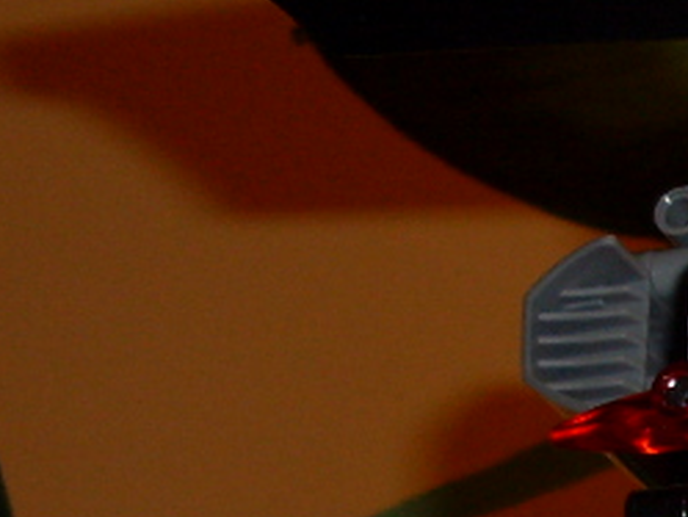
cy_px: 777
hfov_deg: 11.9
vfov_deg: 9.3
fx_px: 3102
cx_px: 1133
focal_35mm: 156
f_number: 2.8
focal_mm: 6.3
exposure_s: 1/45
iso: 100
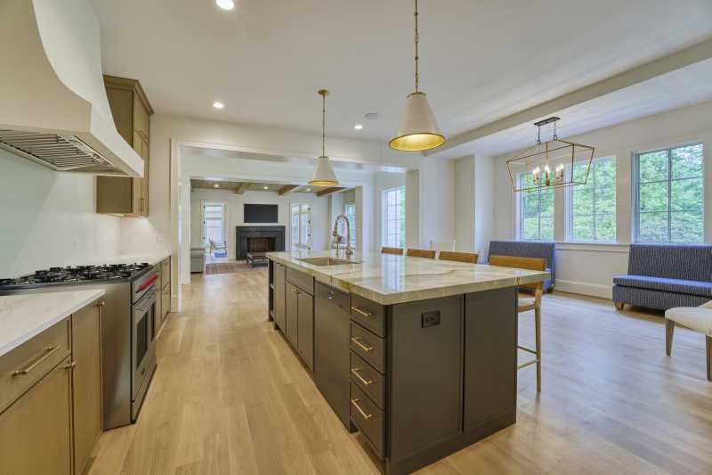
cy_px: 238
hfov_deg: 104.3
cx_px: 356
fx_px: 277
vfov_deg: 81.2
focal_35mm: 14
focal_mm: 14
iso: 100
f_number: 11
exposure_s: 1/13
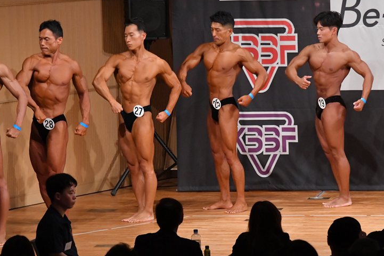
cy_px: 122
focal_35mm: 258
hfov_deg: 8.0
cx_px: 185
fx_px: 2751
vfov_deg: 5.3
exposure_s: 1/400
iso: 9000
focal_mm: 160
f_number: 5.6
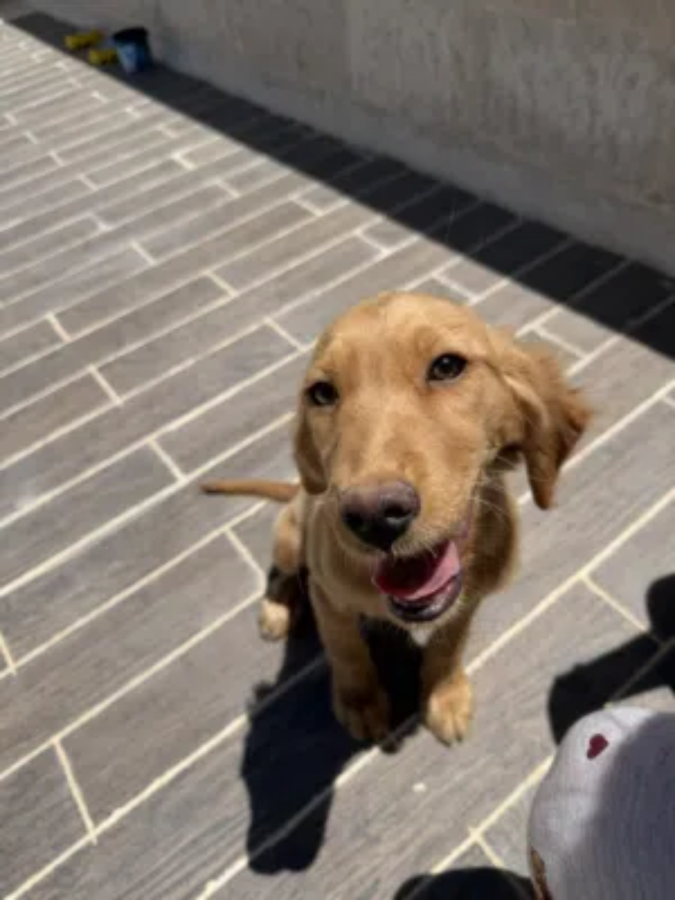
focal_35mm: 24
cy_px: 450
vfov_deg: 71.6
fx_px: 624
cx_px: 338
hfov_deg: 56.8
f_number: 1.78
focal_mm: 6.76
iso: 80
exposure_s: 1/7353
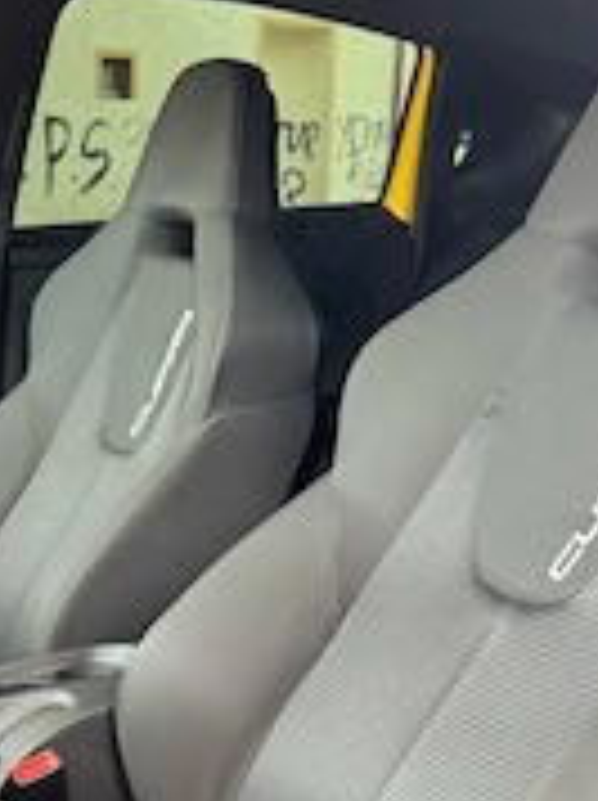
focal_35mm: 54
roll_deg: +0.5
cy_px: 634
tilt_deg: -19.5
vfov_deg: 34.6
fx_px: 1247
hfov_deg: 26.3
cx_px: 85
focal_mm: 6.76
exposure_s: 1/121
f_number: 1.78
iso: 200
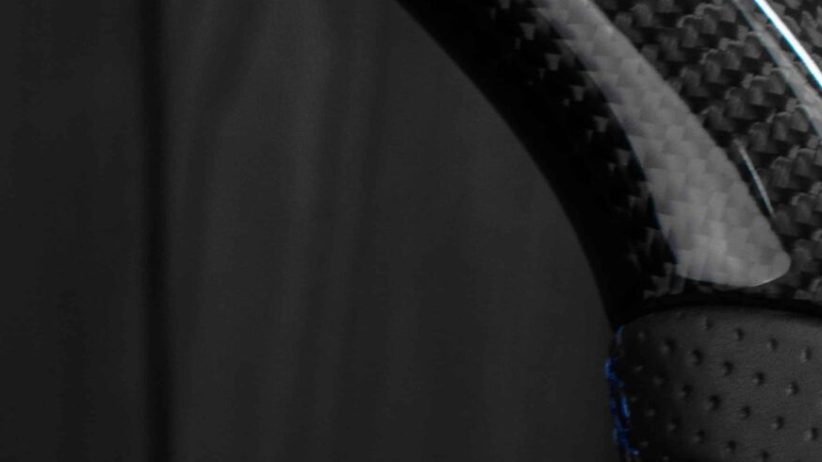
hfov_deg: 13.3
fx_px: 3520
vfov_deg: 7.4
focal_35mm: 162
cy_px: 548
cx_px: 286
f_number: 6.3
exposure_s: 1/125
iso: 500
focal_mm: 35
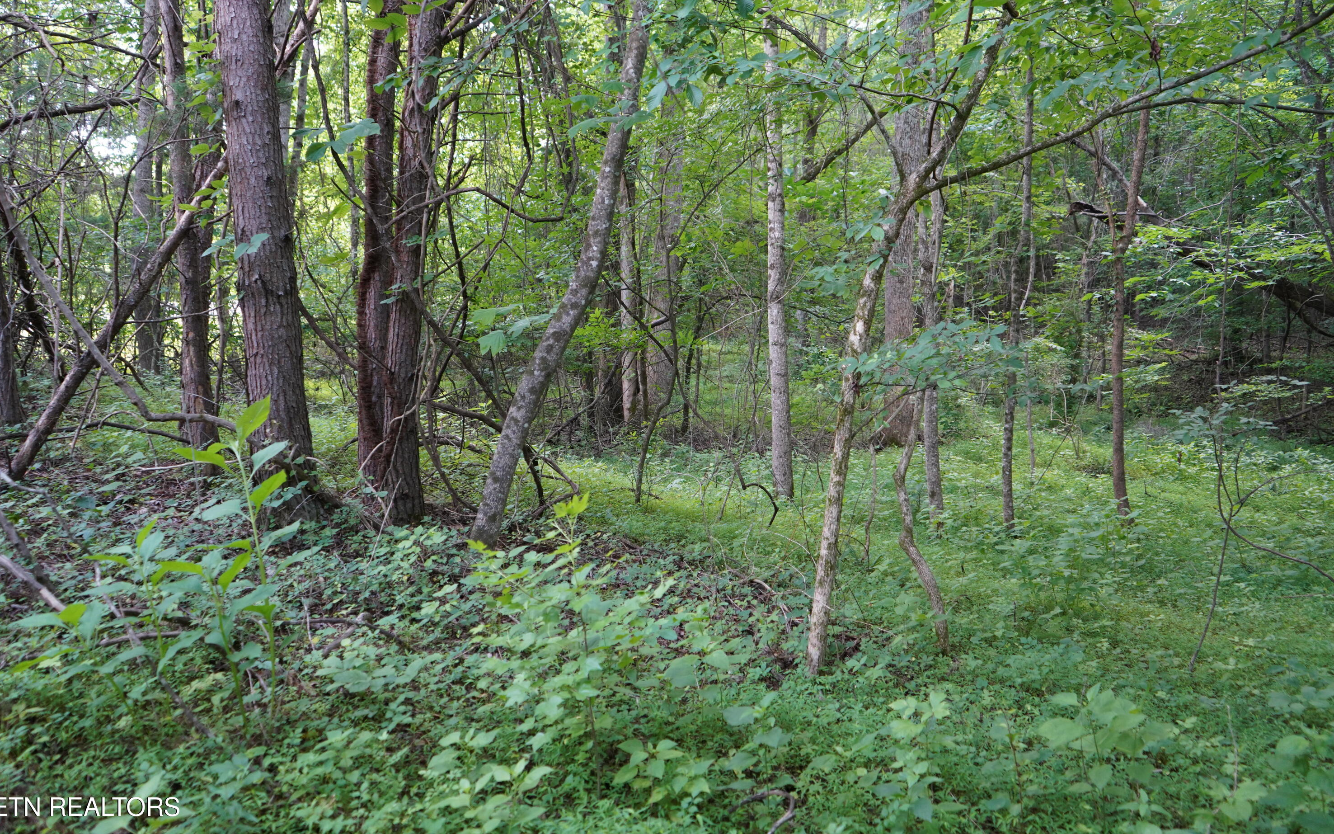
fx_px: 1054
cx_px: 667
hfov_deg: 64.6
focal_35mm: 29
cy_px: 396
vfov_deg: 43.1
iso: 1600
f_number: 3.5
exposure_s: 1/160
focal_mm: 28
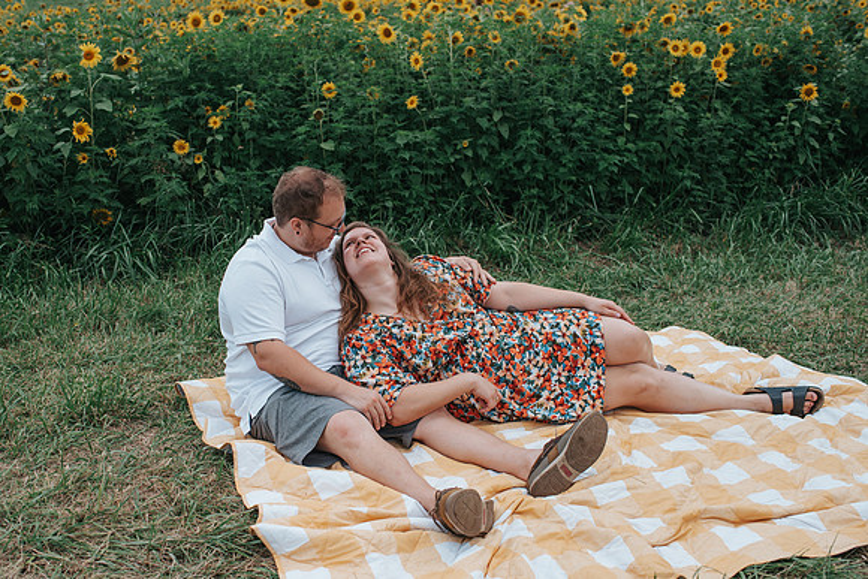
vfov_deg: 33.4
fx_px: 965
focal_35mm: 40
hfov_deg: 48.3
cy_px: 331
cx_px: 372
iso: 100
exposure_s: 1/1000
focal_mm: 35
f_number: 3.2
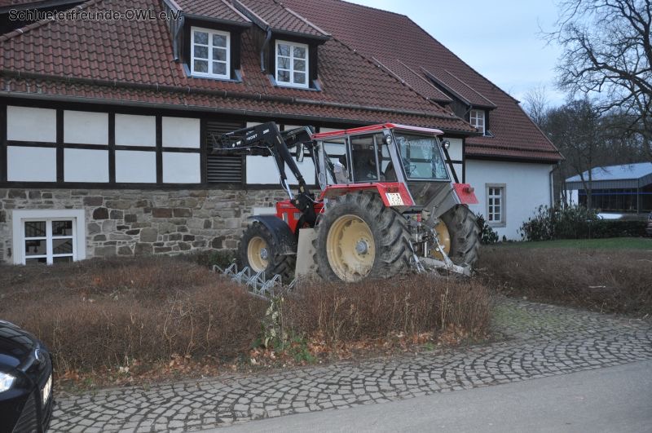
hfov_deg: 62.0
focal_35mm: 30
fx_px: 543
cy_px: 216
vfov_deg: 43.5
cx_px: 326
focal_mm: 20
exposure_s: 1/60
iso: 800
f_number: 3.5
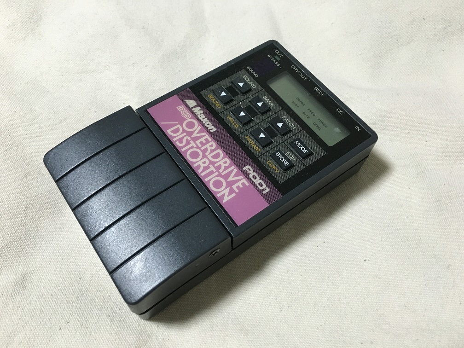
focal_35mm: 29
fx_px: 389
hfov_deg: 61.7
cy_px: 174
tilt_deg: -57.6
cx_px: 232
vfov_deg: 48.2
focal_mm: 4.15
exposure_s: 1/33
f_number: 2.2
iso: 160
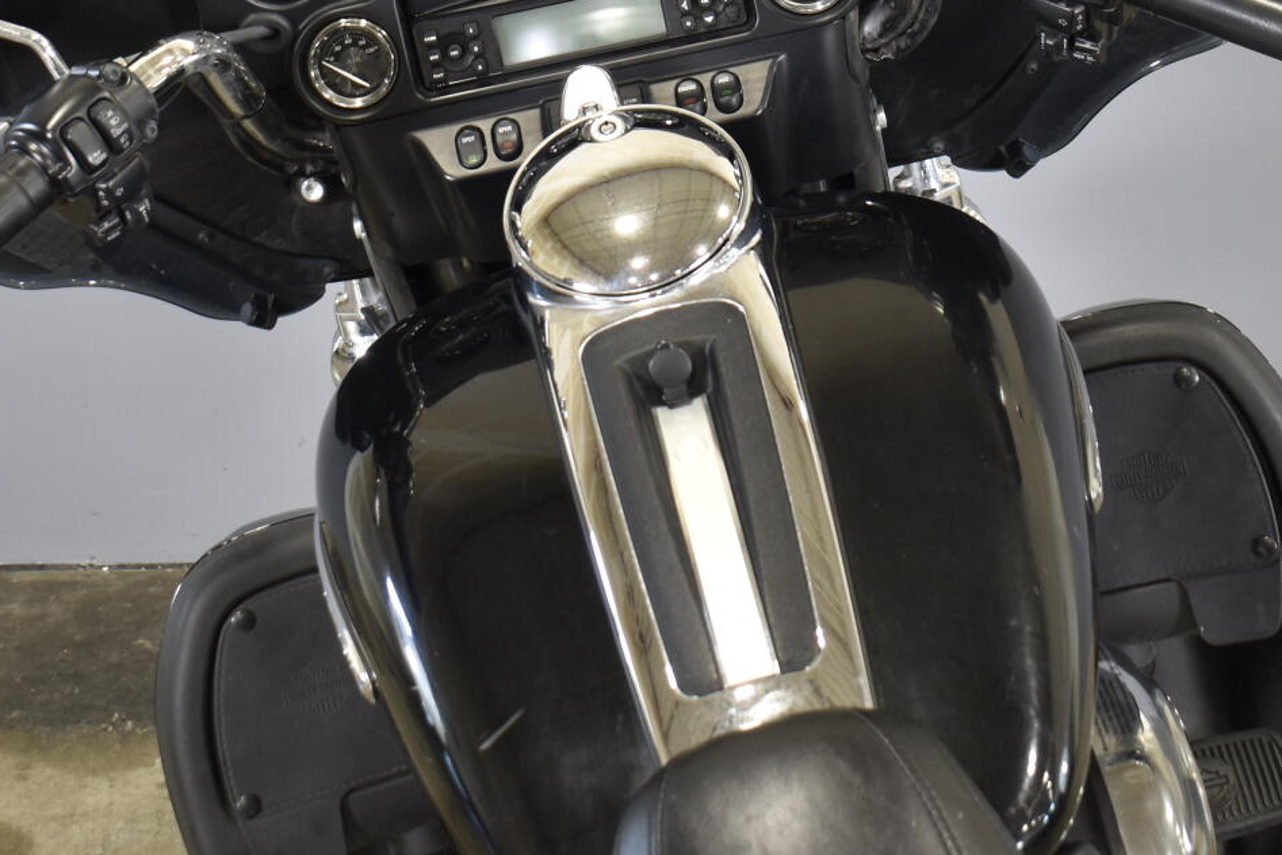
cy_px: 1
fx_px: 2706
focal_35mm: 76
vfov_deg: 17.5
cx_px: 581
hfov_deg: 26.6
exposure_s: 1/20
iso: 400
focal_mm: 24
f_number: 4
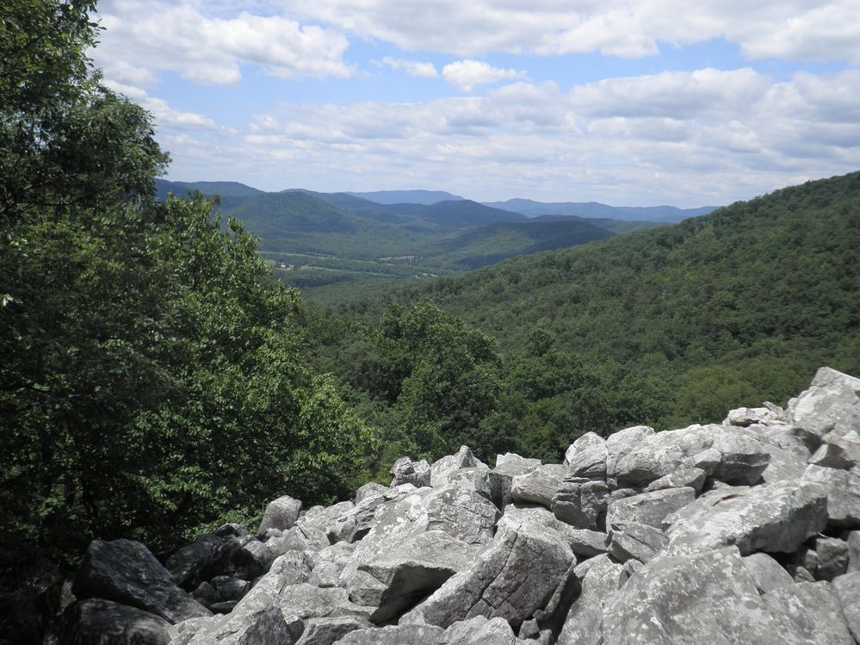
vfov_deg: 44.2
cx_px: 430
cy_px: 322
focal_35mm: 32
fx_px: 795
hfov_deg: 56.8
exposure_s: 1/800
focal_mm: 5.9
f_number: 3.7
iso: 64
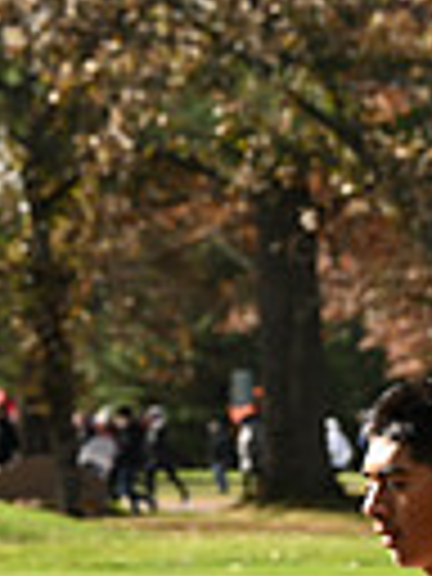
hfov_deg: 3.5
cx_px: 1264
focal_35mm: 417
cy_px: 826
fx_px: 6939
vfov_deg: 4.7
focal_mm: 96
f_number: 5.6
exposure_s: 1/400
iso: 125
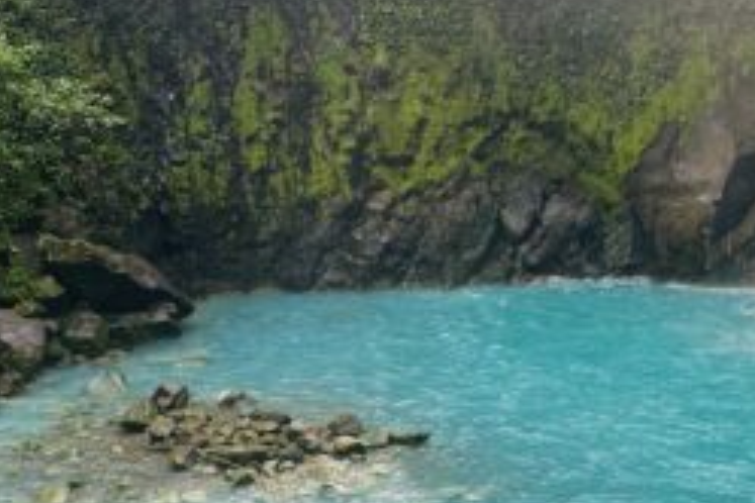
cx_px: 352
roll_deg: +0.1
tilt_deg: -8.2
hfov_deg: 43.6
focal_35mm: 45
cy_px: 270
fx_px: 944
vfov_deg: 29.9
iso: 40
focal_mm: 2.22
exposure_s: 1/216
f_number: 2.2
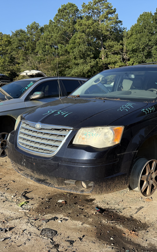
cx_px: 126
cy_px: 126
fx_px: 233
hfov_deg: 36.0
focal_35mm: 34
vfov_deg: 56.7
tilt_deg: -8.0
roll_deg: +4.5
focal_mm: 6.76
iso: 100
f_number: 1.78
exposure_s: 1/2907
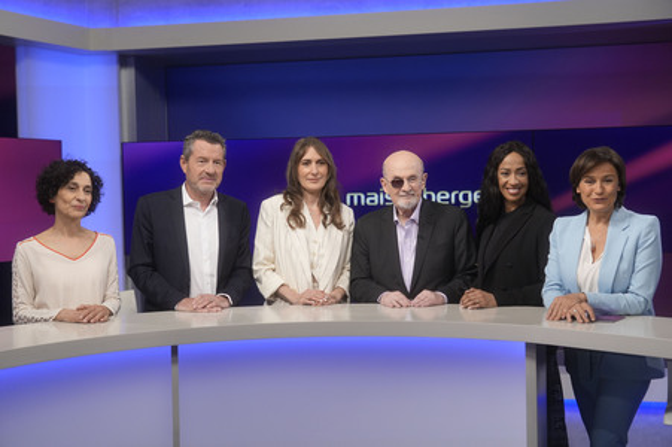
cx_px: 336
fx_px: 839
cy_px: 224
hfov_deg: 43.6
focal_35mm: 45
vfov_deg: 29.8
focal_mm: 30
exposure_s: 1/320
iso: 640
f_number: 2.2
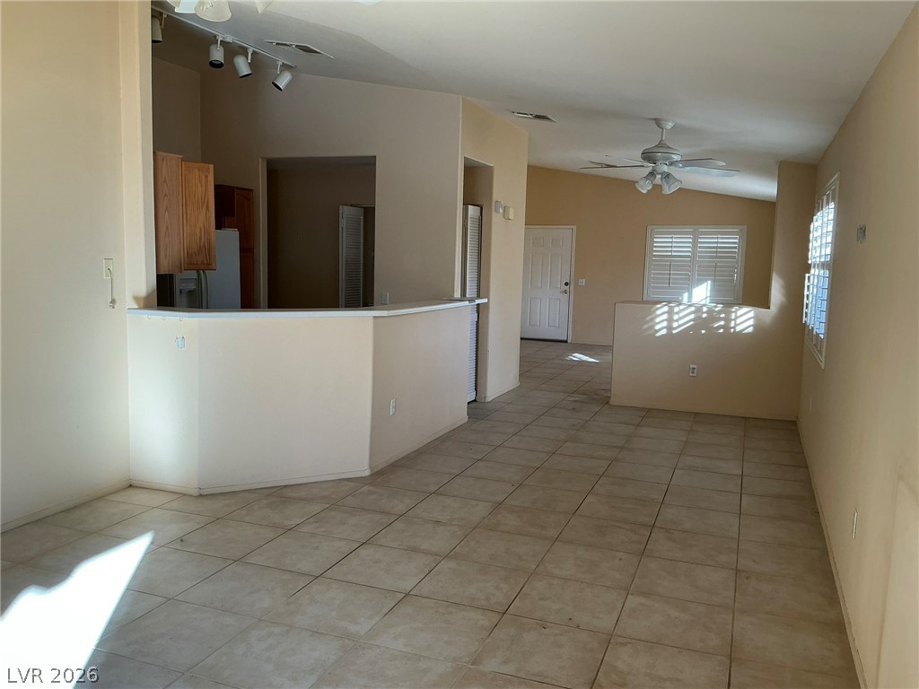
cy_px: 344
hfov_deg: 63.4
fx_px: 743
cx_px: 460
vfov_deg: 49.7
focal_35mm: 28
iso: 40
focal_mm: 3
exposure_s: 1/60
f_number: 1.8
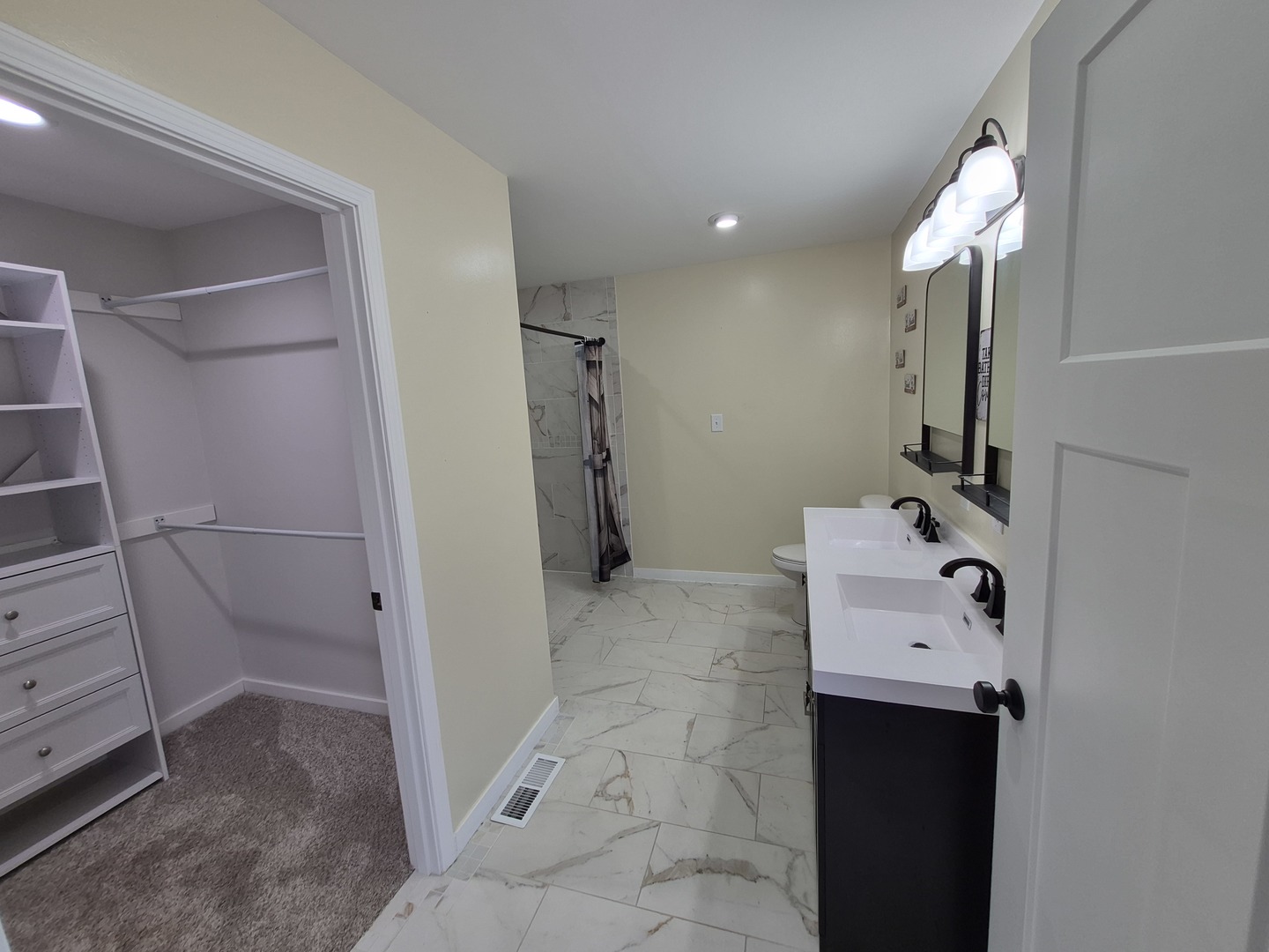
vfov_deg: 89.9
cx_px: 634
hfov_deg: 106.2
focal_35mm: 13
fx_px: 477
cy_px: 476
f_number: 2.2
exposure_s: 1/60
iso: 50
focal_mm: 1.74
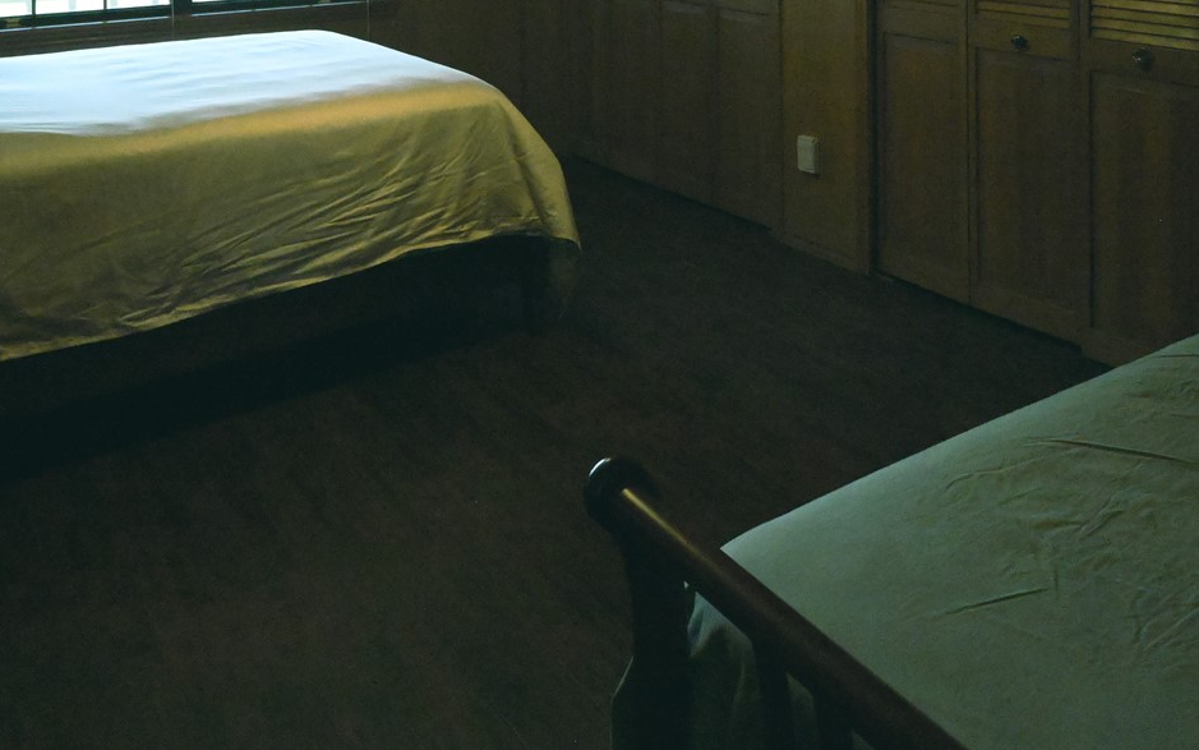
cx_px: 598
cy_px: -148
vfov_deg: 32.0
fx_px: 1078
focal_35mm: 33
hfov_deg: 58.1
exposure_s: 1/640
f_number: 8
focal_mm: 14
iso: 12800
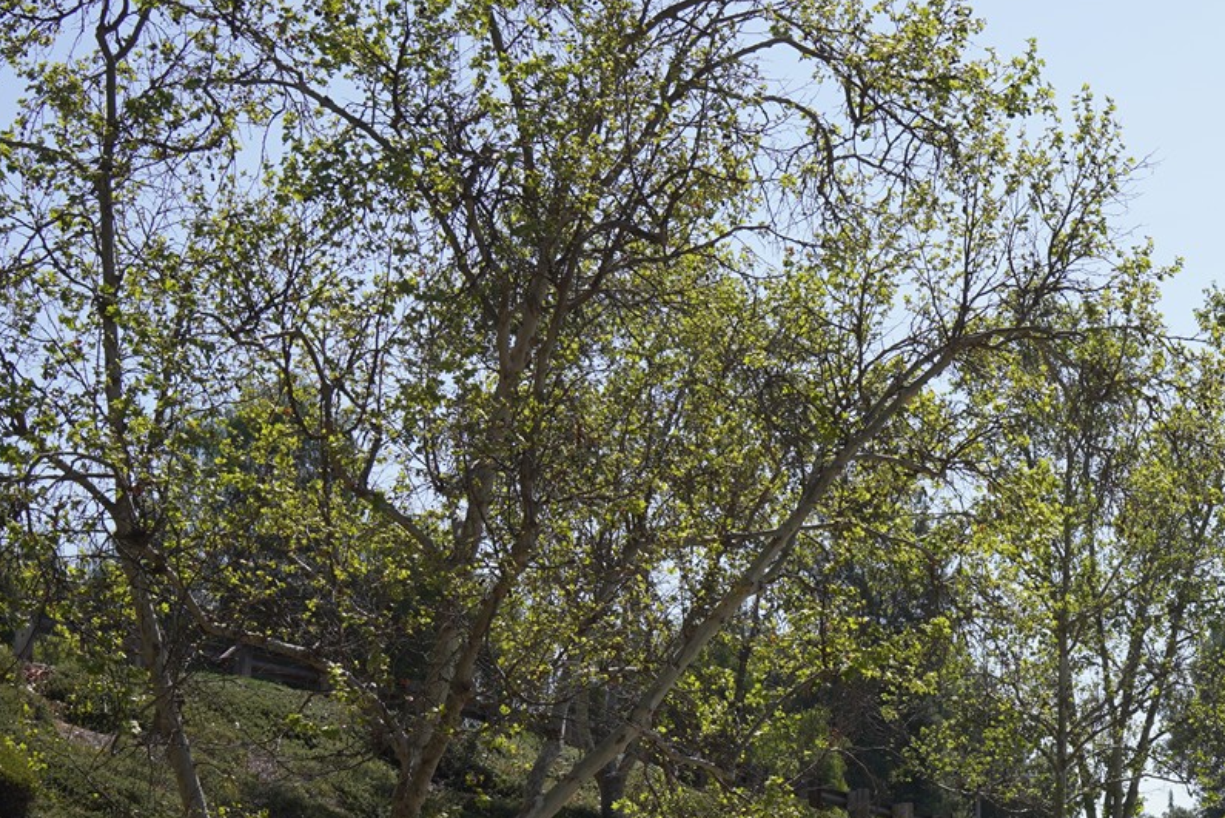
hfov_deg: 22.4
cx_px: 1165
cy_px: 770
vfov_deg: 15.3
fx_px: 2996
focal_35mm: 88
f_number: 10
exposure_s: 1/160
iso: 100
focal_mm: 35
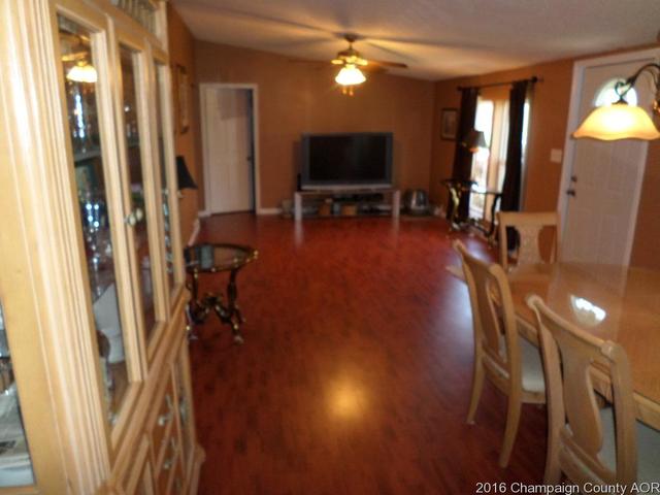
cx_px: 330
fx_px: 477
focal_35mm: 25
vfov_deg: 54.9
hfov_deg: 69.4
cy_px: 248
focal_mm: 4.5
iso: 160
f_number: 2.5
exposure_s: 1/30
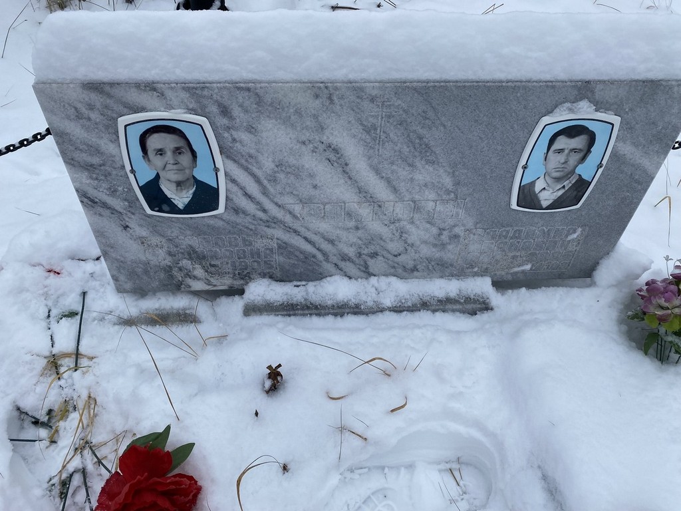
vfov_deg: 53.1
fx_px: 511
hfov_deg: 67.3
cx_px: 340
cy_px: 256
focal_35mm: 26
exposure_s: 1/1103
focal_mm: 4.25
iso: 32
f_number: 1.8
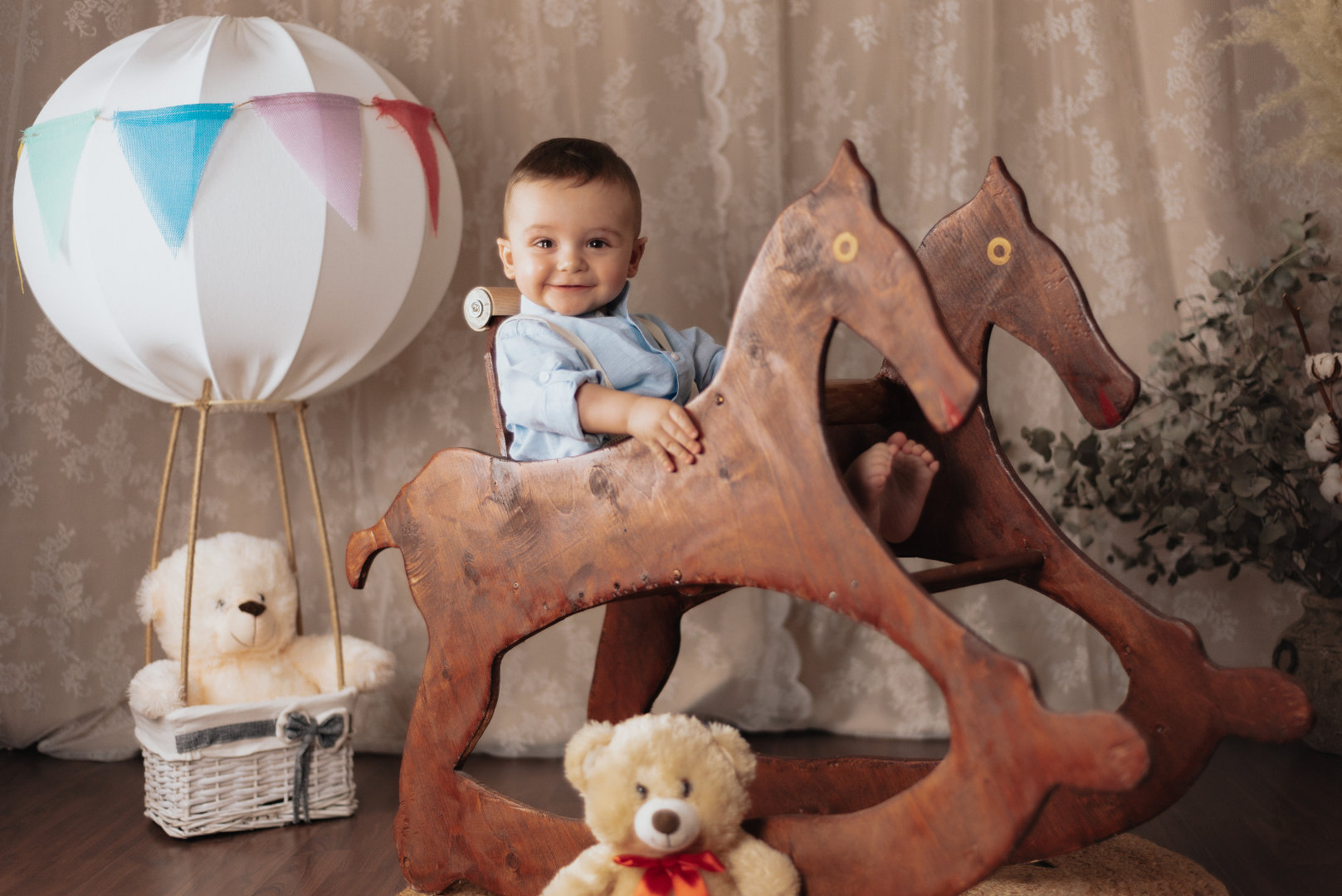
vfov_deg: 27.0
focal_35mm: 50
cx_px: 671
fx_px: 1865
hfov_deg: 39.6
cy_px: 448
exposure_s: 1/125
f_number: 1.8
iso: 250
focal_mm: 50
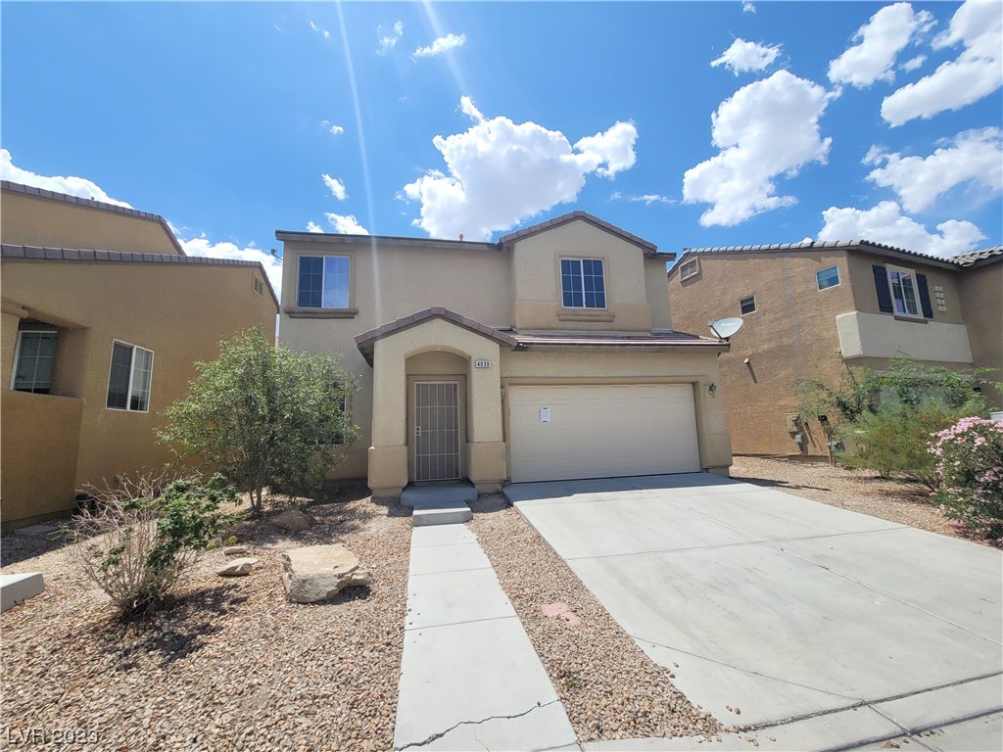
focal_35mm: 13
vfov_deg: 89.9
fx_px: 377
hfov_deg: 106.2
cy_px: 376
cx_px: 502
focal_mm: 2.2
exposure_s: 1/2436
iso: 64
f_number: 2.2
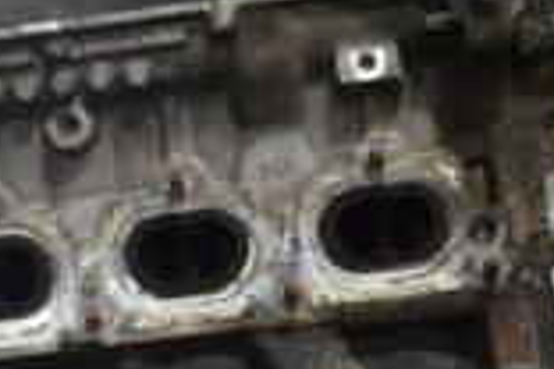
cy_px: 550
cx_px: 14
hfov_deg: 10.4
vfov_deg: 6.9
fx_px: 3016
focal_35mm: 196
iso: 2500
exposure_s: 1/30
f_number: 5
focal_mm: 34
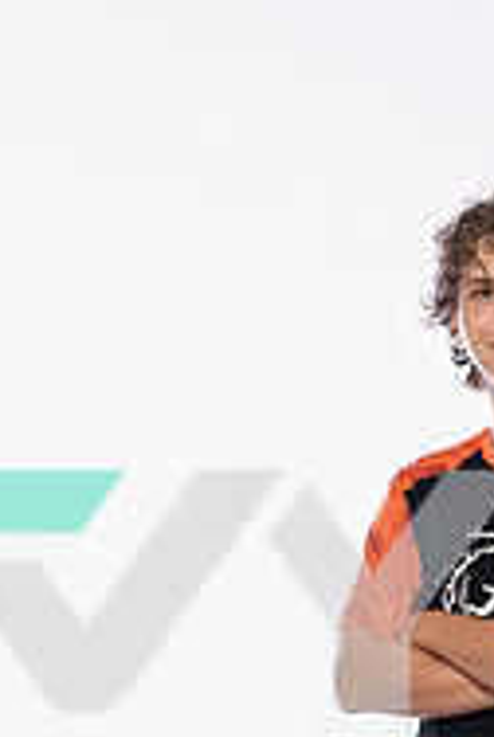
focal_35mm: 129
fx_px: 2645
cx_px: 474
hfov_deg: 10.6
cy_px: 870
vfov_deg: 15.3
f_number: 5.6
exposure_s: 1/250
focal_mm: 54
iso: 640
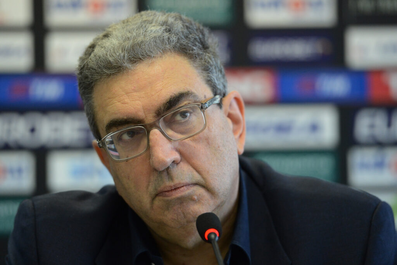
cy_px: 132
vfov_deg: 6.9
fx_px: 2205
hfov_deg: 10.3
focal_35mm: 200
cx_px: 198
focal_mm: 200
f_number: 2.8
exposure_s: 1/160
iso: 3200
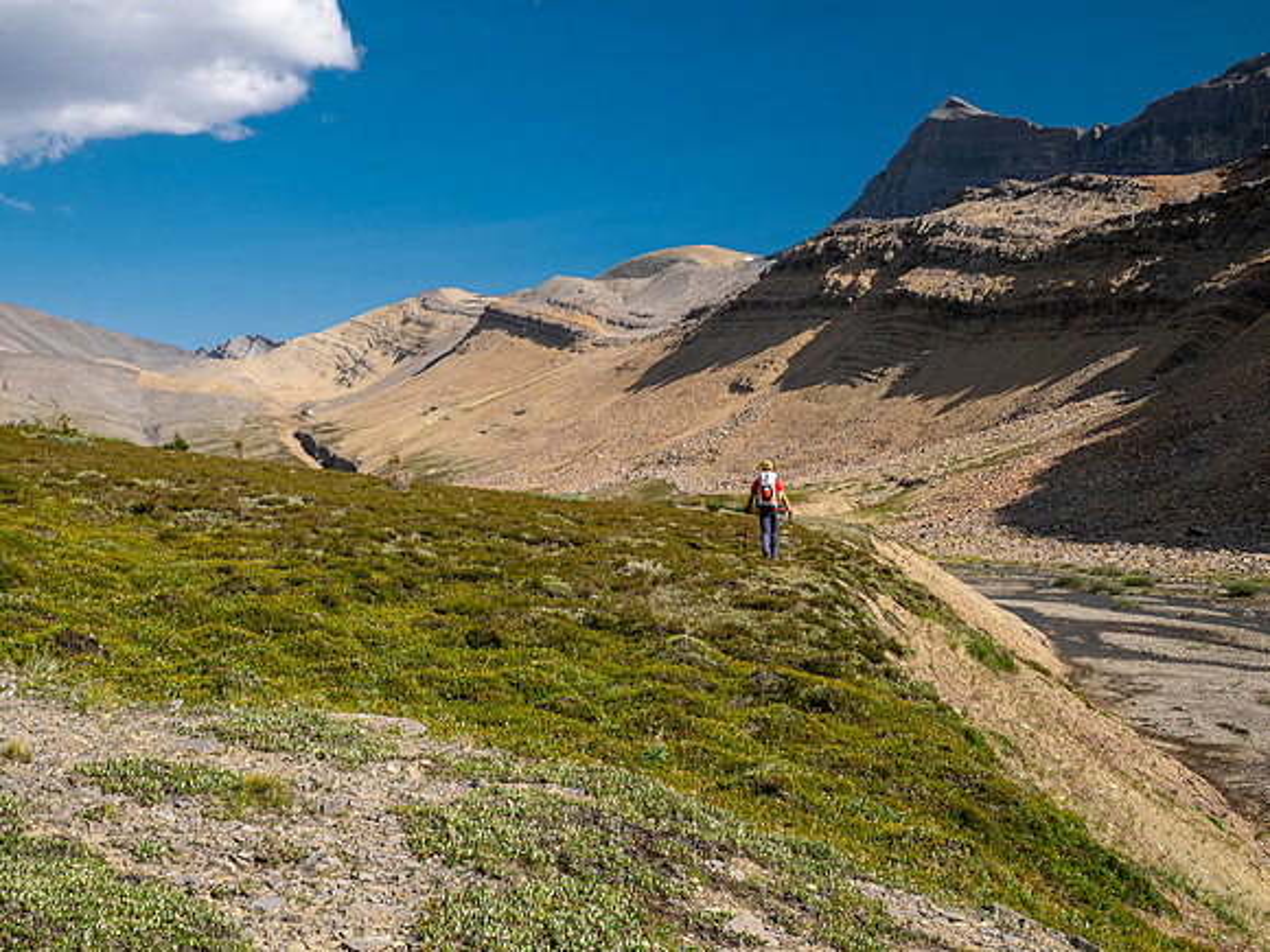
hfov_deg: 39.7
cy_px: 476
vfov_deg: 30.3
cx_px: 635
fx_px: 1761
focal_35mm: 48
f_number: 8
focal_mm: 24
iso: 200
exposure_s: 1/160
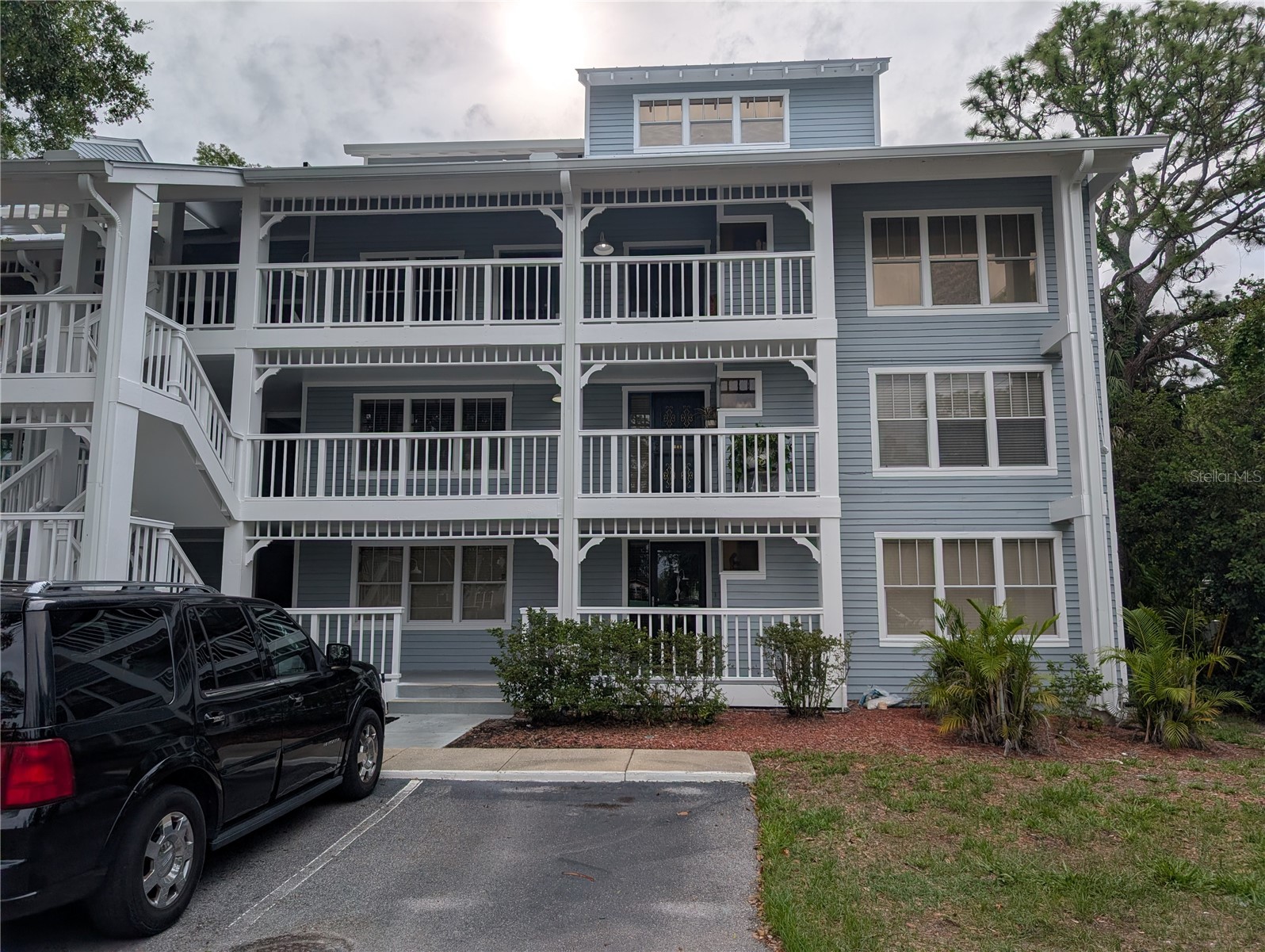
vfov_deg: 56.9
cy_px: 476
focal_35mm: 24
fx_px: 878
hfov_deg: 71.5
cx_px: 632
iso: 20
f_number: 1.68
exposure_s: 1/2174
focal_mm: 6.9
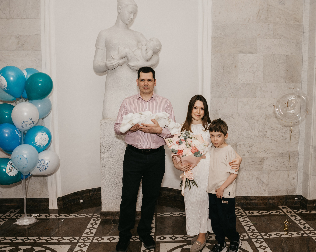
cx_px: 179
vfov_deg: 45.7
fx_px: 299
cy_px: 131
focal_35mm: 32
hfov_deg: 55.5
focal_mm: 24
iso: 400
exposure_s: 1/160
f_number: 4
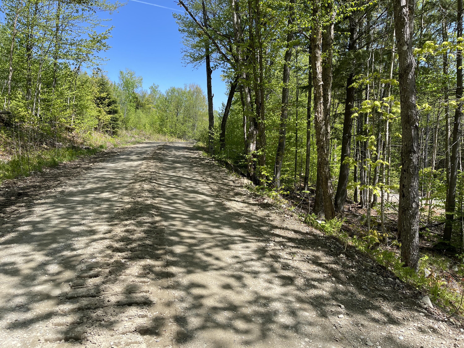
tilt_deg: -4.2
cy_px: 174
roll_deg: +1.0
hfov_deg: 67.3
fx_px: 349
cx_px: 232
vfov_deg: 53.1
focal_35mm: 26
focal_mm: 5.1
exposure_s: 1/1403
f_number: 1.6
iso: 32
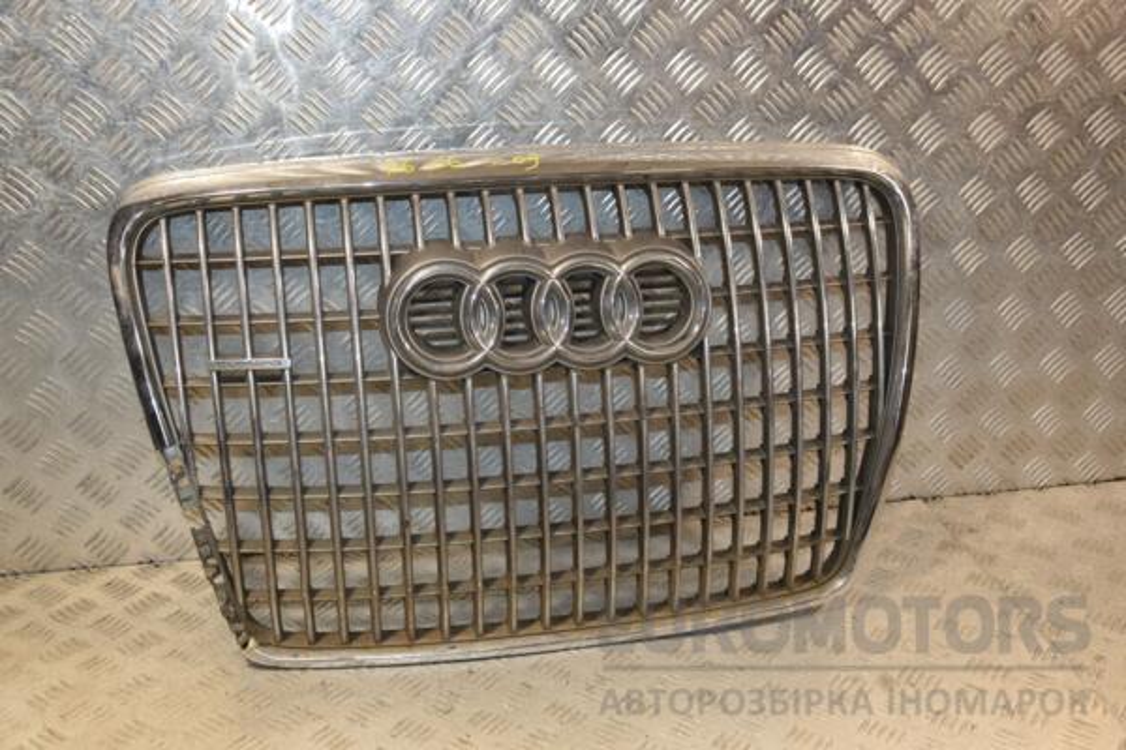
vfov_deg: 31.9
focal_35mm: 42
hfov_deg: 46.4
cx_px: 563
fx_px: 1314
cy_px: 375
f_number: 5
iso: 800
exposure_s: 1/200
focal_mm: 28
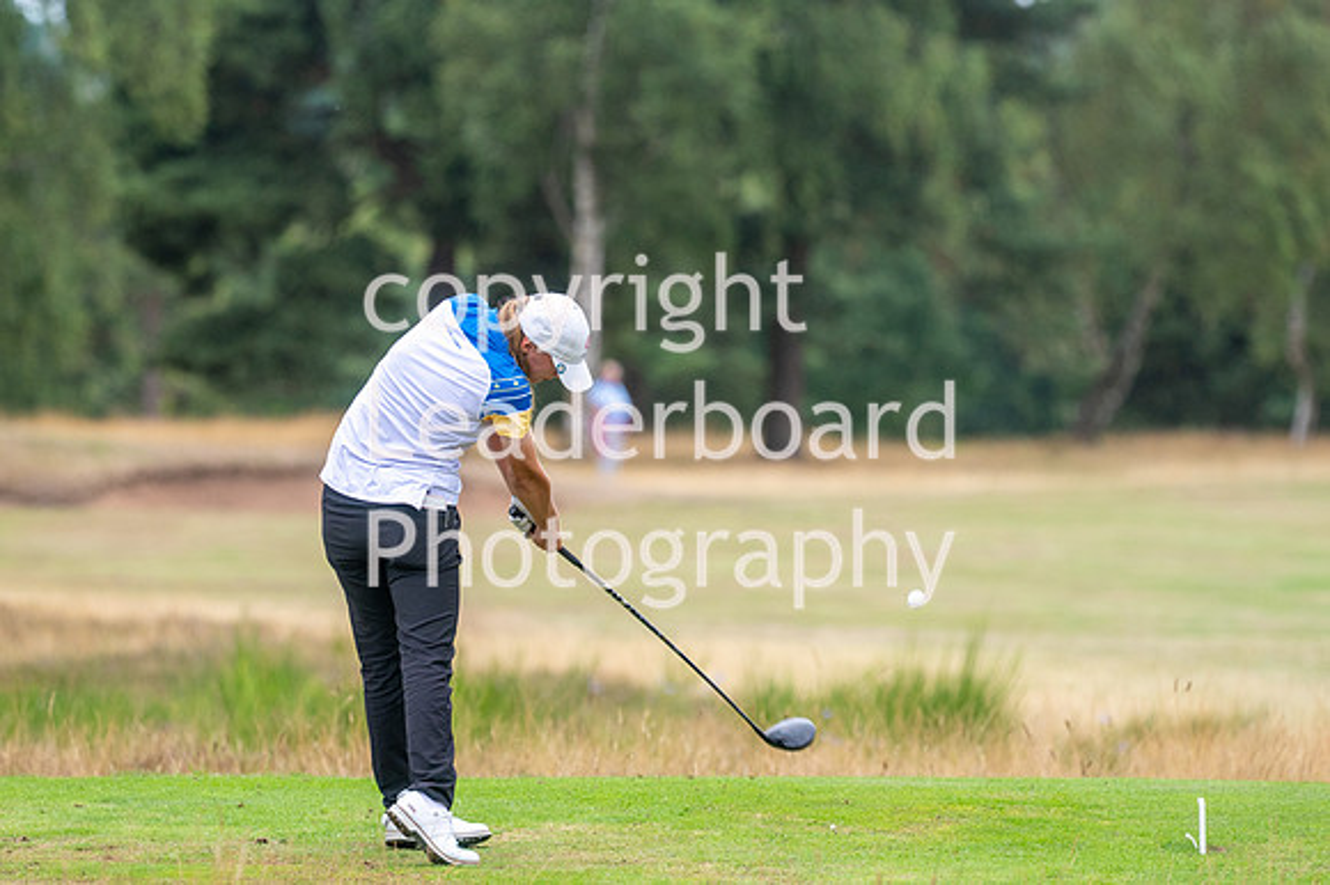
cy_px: 442
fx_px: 16615
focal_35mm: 450
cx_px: 665
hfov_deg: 4.6
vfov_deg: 3.1
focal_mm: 300
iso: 400
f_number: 5
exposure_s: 1/1250
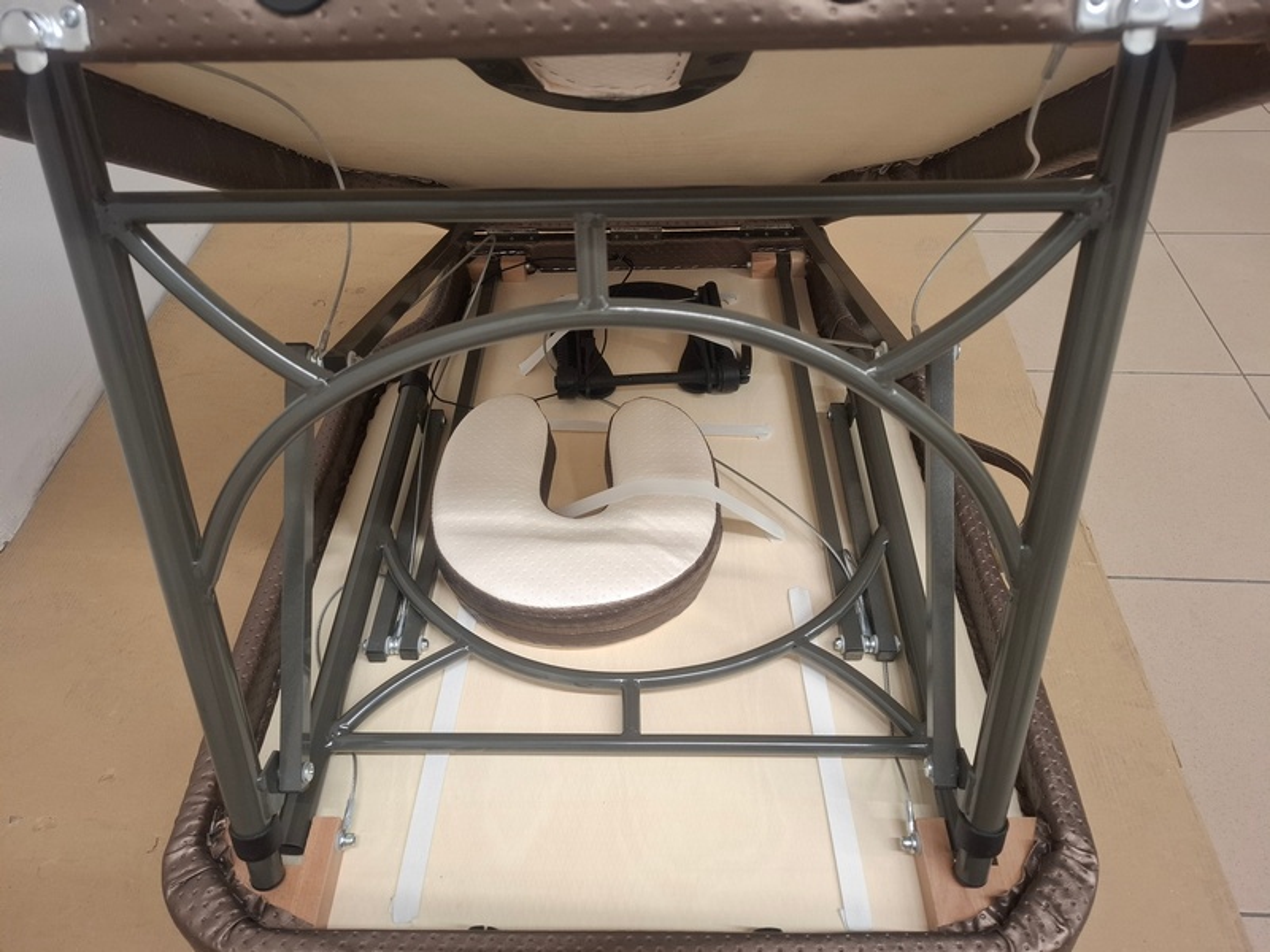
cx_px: 635
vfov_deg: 58.9
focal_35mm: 23
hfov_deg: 73.9
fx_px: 844
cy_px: 476
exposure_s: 1/50
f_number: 1.8
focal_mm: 5.54
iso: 200
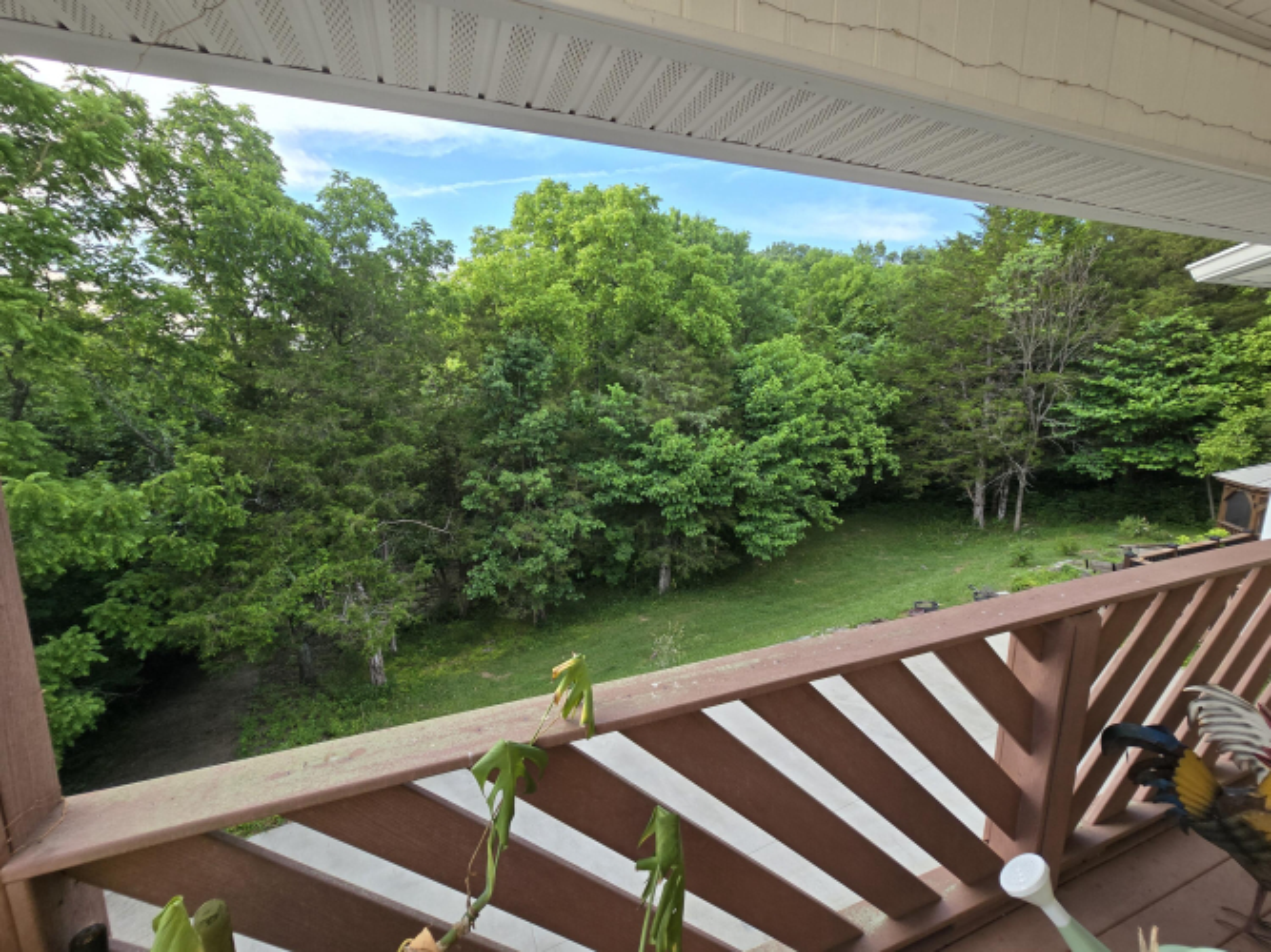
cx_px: 636
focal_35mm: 13
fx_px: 477
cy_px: 476
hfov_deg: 106.2
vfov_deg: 89.9
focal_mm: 2.2
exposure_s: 1/309
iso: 50
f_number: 2.2
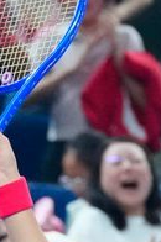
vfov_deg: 2.3
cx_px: 92
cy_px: 568
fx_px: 6018
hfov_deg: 1.5
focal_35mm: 894
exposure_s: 1/800
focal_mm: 171
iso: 5000
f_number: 4.5
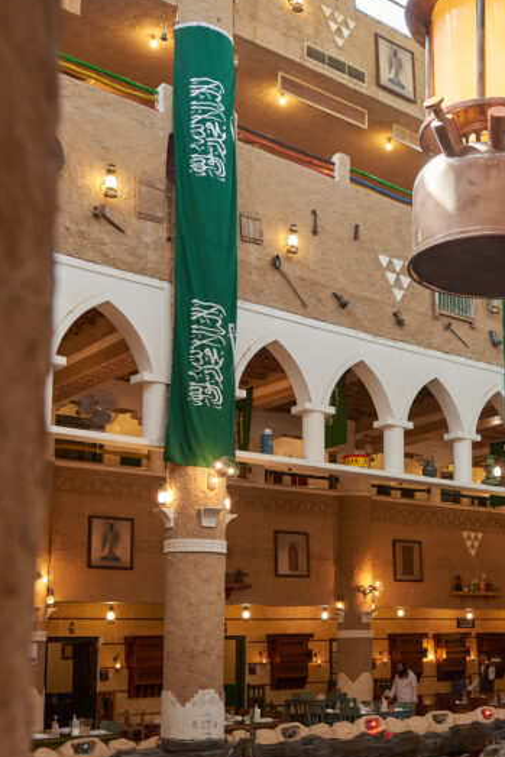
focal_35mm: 47
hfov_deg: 27.2
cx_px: 491
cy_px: 466
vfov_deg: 41.6
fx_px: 988
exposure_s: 1/50
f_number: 6.3
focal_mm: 24
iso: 1250
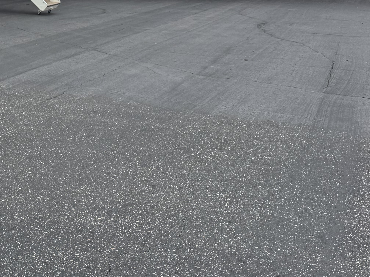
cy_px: -38
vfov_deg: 20.5
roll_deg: -2.3
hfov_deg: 25.9
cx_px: -57
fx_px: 727
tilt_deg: -2.1
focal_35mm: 68
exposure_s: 1/1818
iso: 80
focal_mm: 6.76
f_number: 1.78
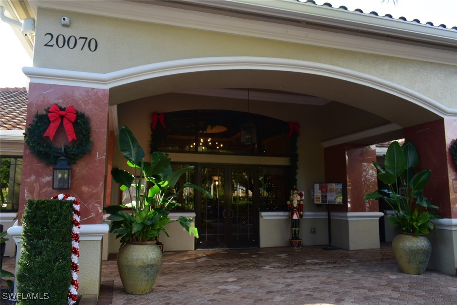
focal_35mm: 27
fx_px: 343
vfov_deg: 47.9
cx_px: 228
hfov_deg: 67.4
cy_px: 152
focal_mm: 18
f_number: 8
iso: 100
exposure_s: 1/13
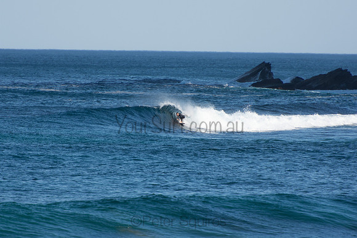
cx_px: 178
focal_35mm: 600
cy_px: 119
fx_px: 5951
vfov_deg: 2.3
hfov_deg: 3.4
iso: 280
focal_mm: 400
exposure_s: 1/1250
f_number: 5.6
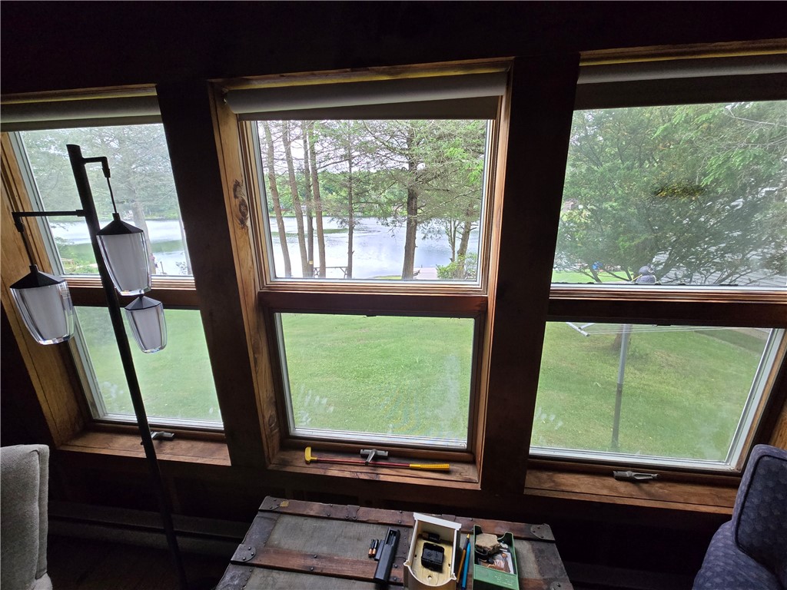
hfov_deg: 106.2
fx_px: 296
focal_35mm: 13
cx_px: 394
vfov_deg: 89.9
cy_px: 295
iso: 200
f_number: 2.2
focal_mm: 2.2
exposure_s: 1/359
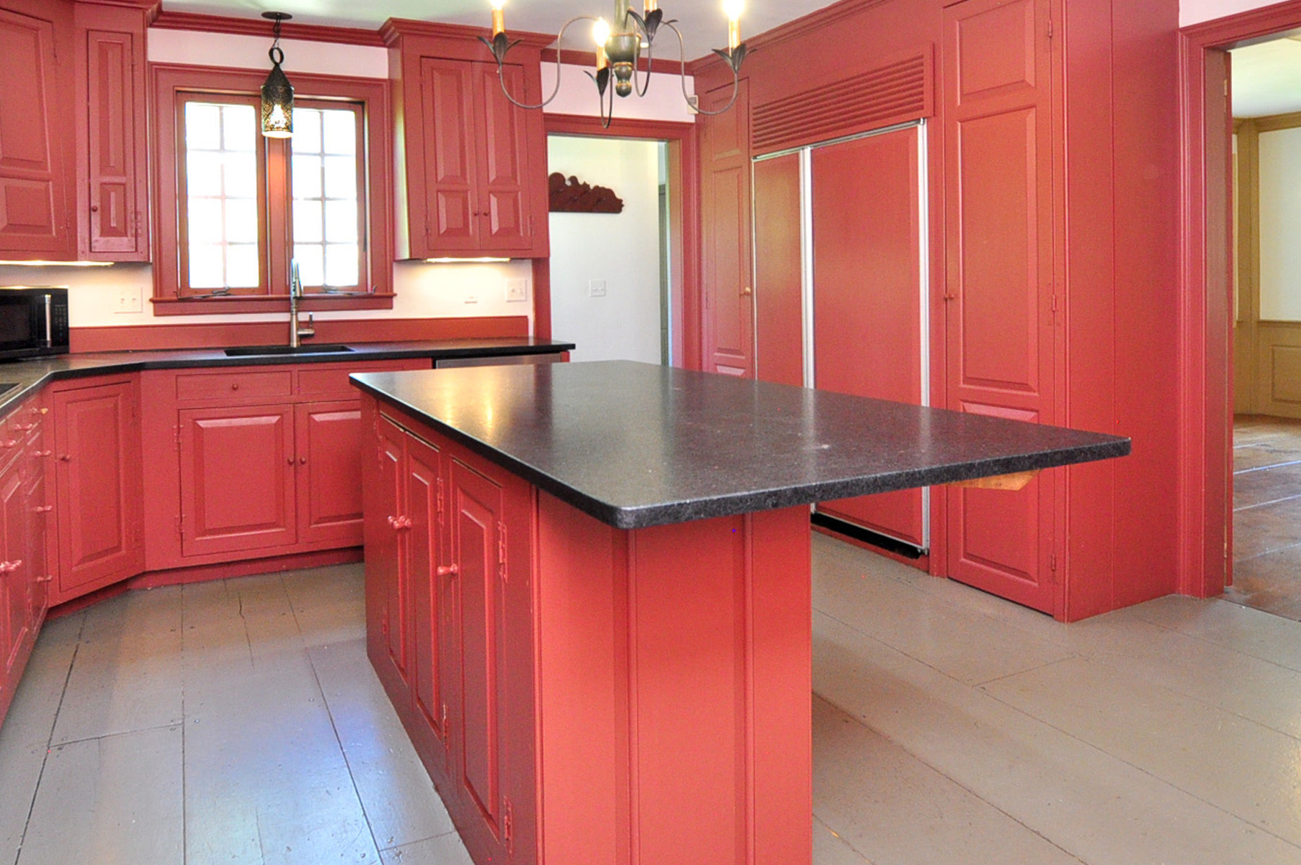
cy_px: 282
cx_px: 594
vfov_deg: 51.9
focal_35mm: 24
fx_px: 866
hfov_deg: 73.7
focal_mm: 10
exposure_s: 1/30
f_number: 5
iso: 800
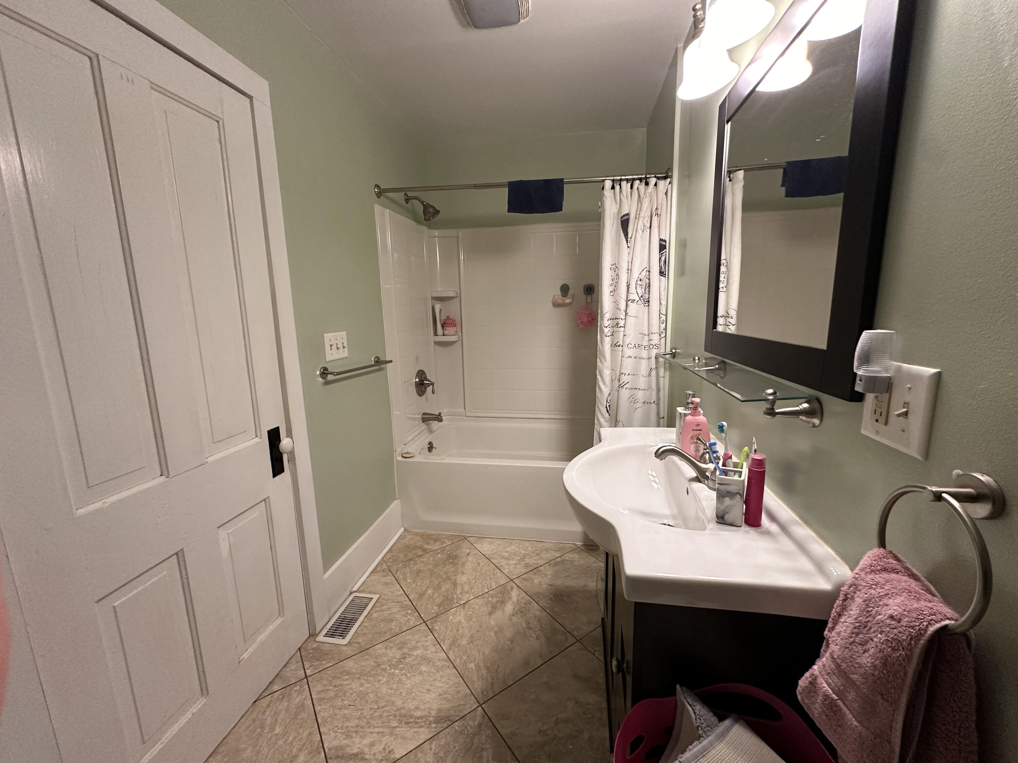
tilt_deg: -10.2
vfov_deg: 85.7
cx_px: 509
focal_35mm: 14
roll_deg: +0.2
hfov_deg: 102.1
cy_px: 382
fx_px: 412
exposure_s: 1/120
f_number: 2.2
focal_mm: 2.22
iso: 320
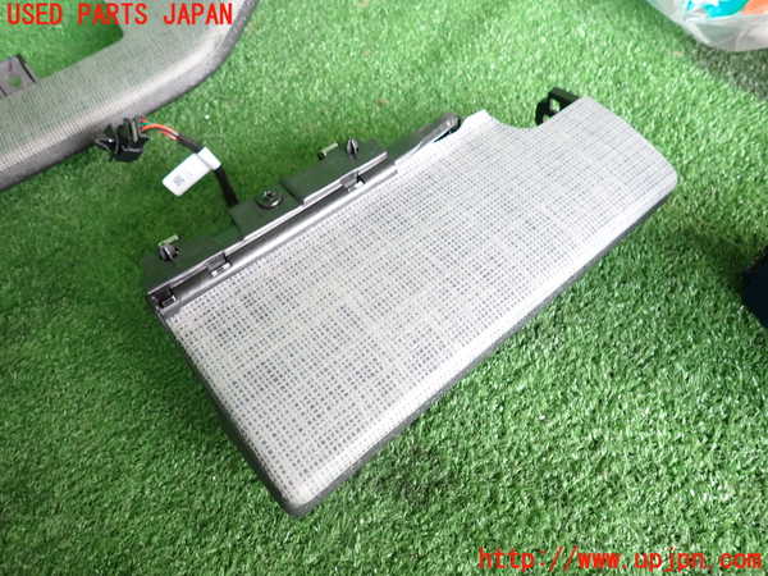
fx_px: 555
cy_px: 288
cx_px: 384
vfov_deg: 54.9
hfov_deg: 69.4
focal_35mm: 25
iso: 160
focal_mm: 4.5
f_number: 2
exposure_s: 1/60
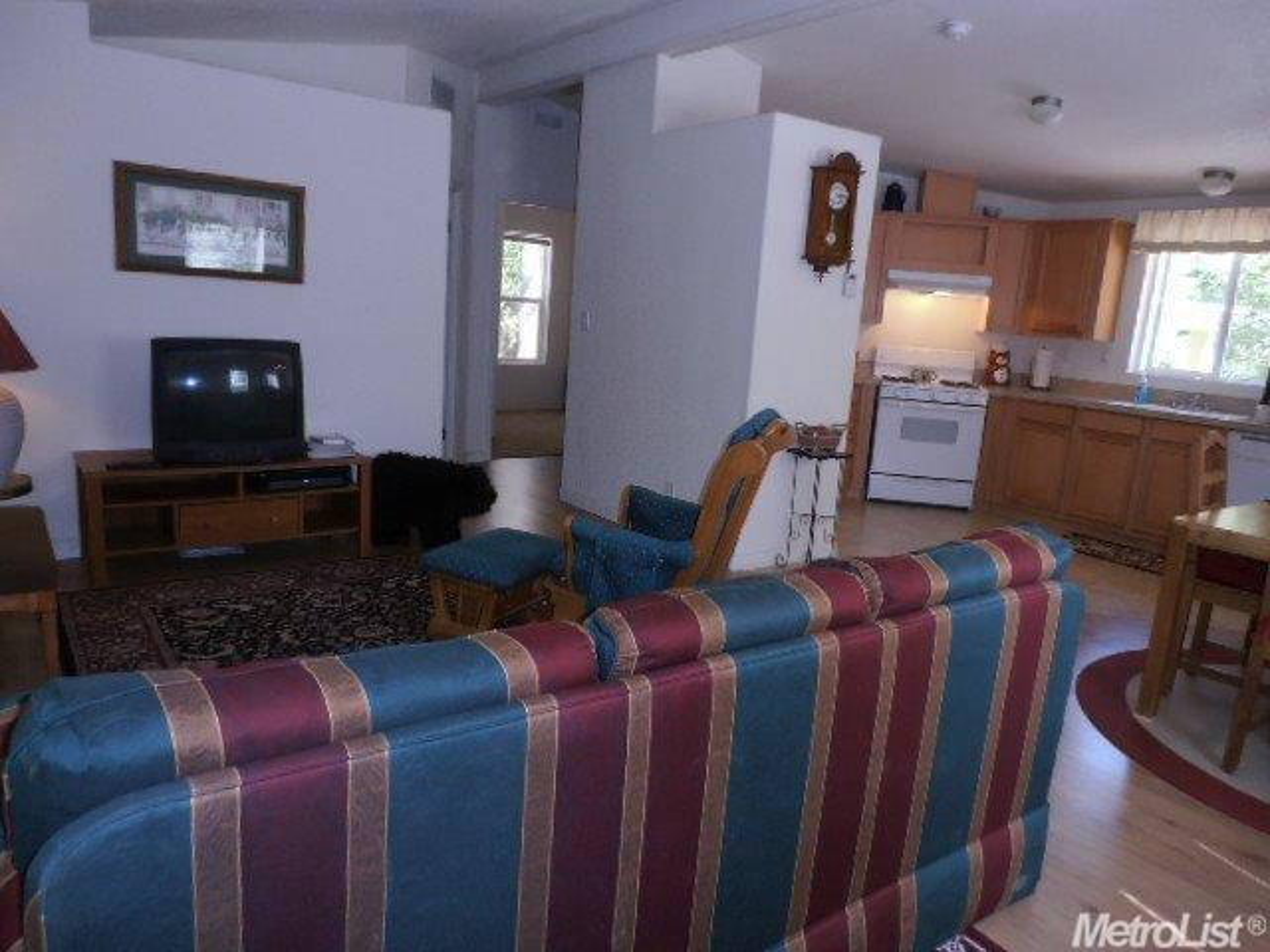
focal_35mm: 24
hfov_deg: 71.6
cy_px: 476
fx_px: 881
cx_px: 635
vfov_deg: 56.8
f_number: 3
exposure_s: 1/30
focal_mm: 4.2
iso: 125
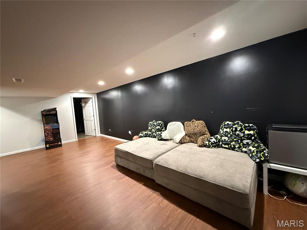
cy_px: 115
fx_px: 124
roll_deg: +4.2
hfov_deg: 102.1
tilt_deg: -3.3
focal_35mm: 14
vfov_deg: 85.7
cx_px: 154
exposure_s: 1/60
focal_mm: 2.22
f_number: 2.2
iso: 1250
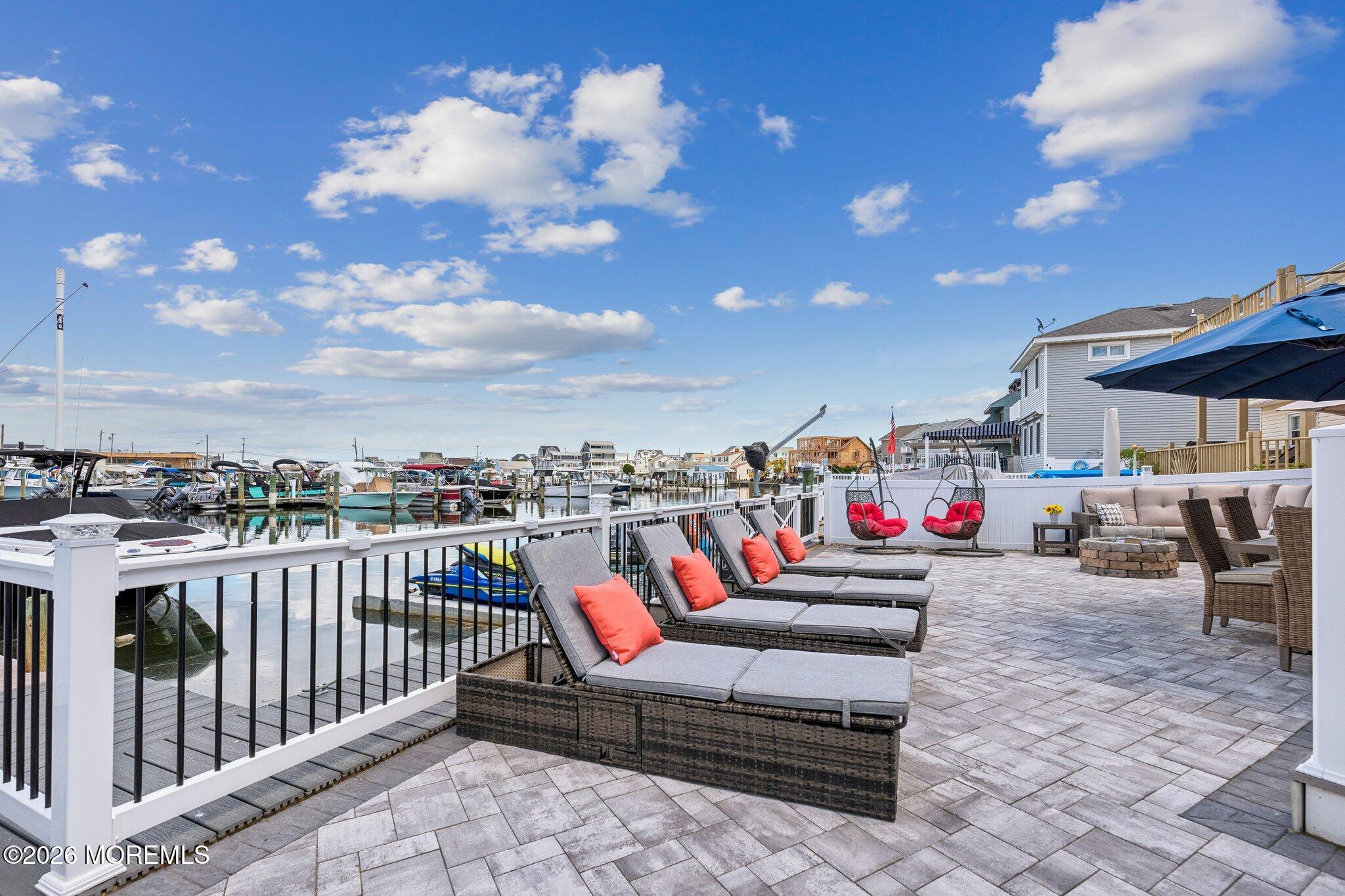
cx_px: 672
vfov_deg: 77.3
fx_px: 560
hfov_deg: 100.4
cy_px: 448
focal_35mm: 15
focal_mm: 15
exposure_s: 1/1000
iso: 250
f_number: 7.1
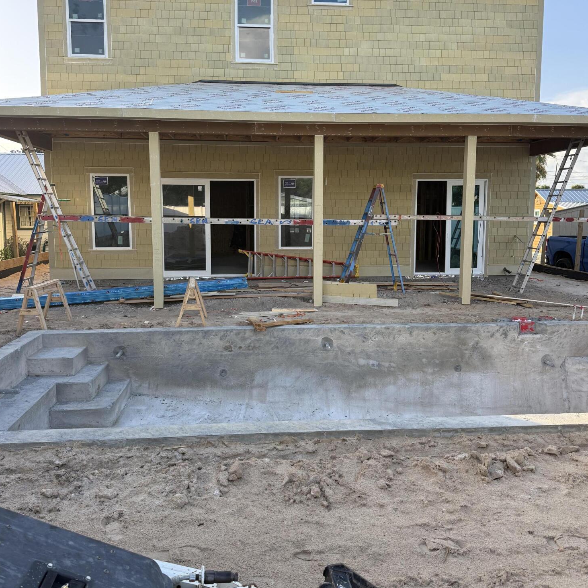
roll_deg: +0.1
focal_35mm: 29
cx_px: 296
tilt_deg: -5.0
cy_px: 266
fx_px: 557
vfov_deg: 55.5
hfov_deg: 55.6
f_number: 1.78
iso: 100
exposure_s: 1/1060
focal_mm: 6.76
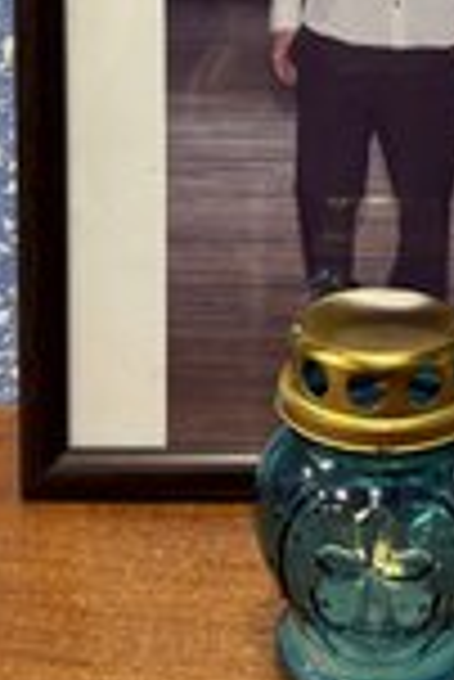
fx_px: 1246
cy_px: 45
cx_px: 373
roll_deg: +0.0
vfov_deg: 29.0
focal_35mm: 66
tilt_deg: -13.2
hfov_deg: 20.4
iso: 160
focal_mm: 6.76
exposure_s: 1/50
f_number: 1.78
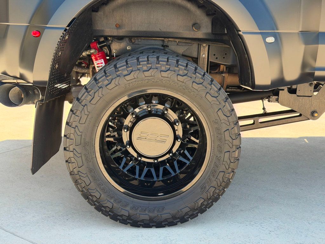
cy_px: 122
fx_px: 451
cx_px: 162
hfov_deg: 39.7
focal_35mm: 48
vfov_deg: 30.3
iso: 80
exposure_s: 1/402
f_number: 1.78
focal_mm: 6.76
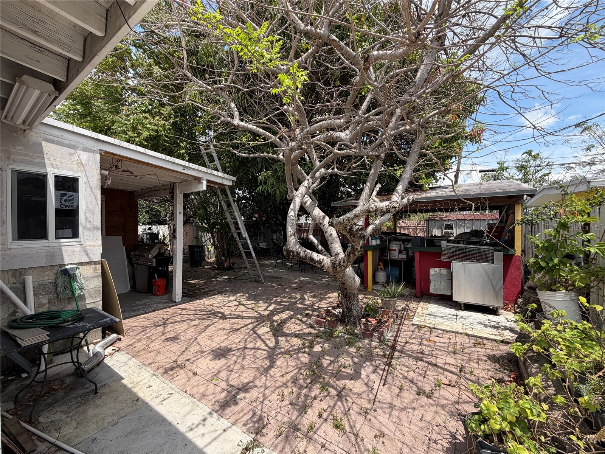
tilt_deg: -0.1
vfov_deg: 85.7
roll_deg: +0.2
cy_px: 227
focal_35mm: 14
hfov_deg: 102.1
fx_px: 245
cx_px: 302
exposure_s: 1/770
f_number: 2.2
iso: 32
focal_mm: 2.22
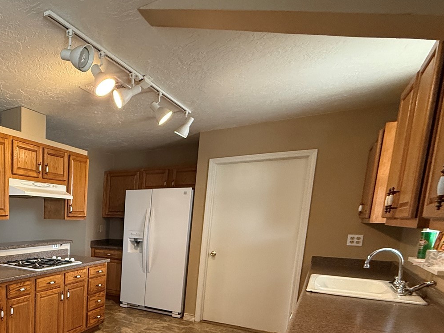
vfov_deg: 48.1
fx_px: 346
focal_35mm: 27
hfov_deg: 55.2
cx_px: 31
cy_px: 273
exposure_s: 1/60
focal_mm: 2.22
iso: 400
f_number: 2.2
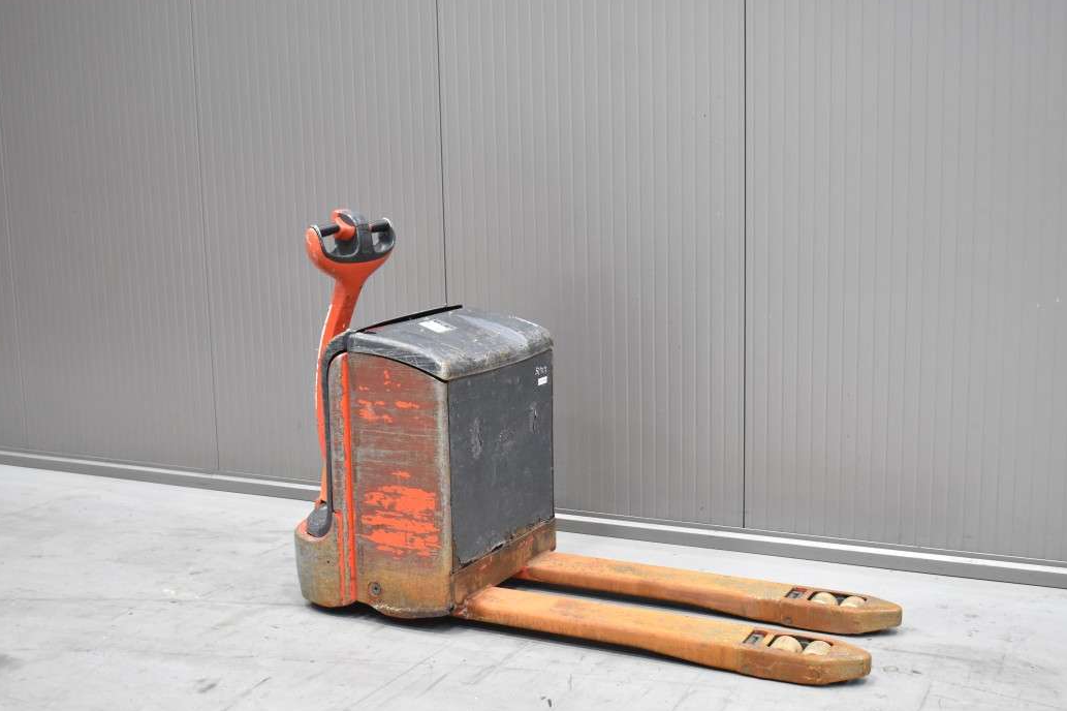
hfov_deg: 44.9
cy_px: 401
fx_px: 1291
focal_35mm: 44
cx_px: 525
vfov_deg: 30.7
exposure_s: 1/40
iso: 1600
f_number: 4.5
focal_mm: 25
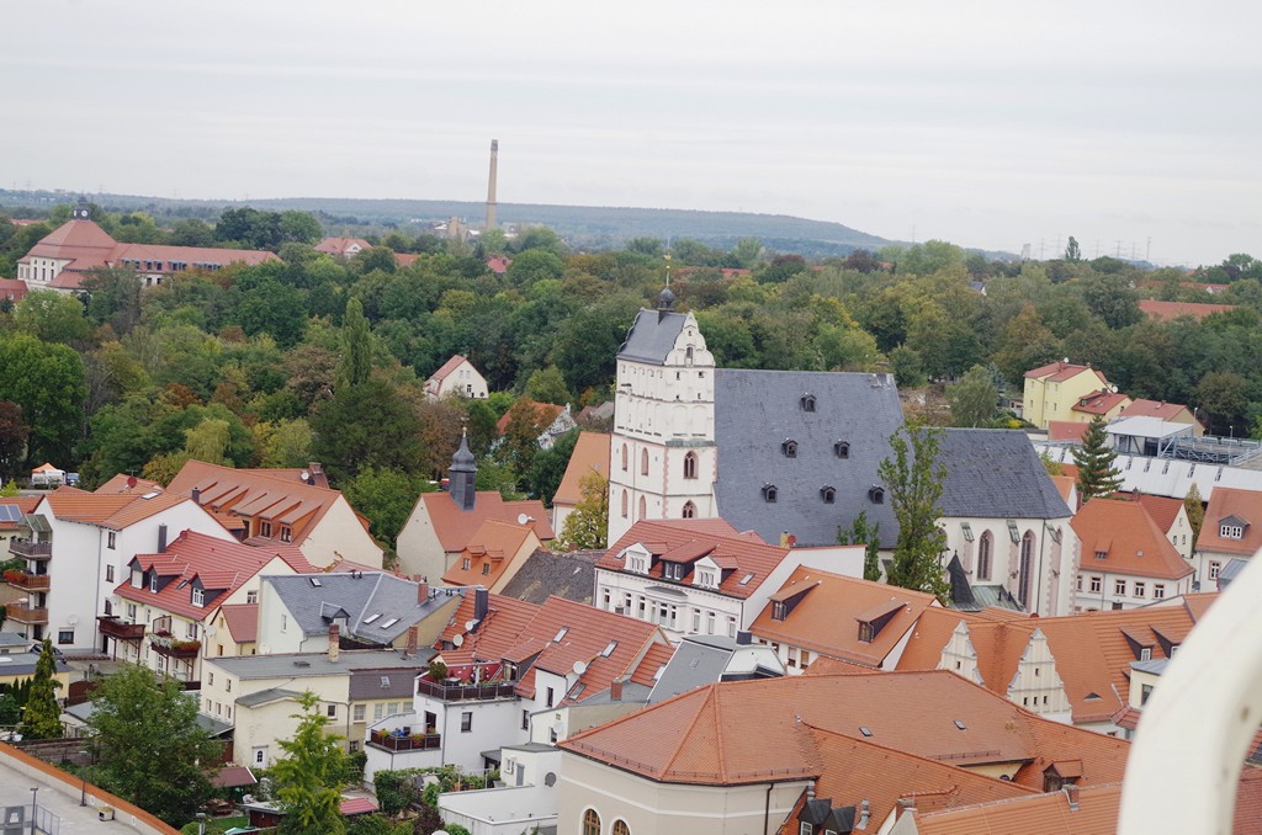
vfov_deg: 18.1
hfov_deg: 27.0
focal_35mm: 75
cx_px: 631
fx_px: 2623
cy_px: 418
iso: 800
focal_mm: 50
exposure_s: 1/500
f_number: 8
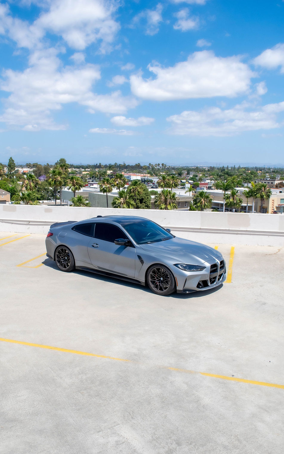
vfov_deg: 56.7
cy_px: 228
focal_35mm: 34
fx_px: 421
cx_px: 134
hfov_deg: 37.3
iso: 400
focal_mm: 22
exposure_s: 1/2000
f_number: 7.1
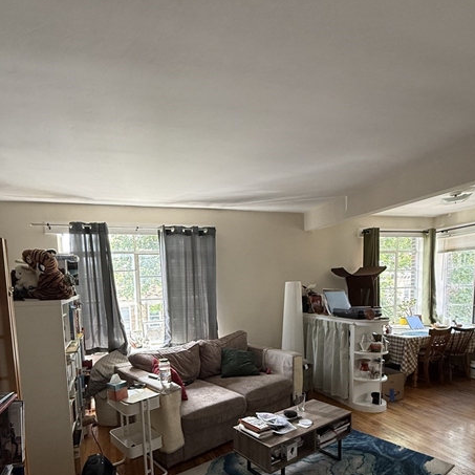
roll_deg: +0.9
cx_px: 201
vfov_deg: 69.8
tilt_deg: -5.2
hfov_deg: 71.7
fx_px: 326
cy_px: 322
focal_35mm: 21
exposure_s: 1/99
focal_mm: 2.22
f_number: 2.2
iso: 200
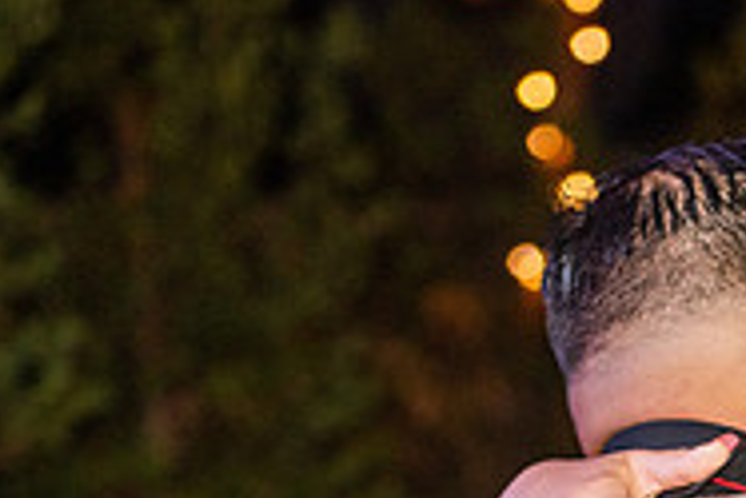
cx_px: 846
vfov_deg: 6.3
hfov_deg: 9.4
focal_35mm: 217
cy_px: 731
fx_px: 4500
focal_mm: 70
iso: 1600
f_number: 3.5
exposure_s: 1/200
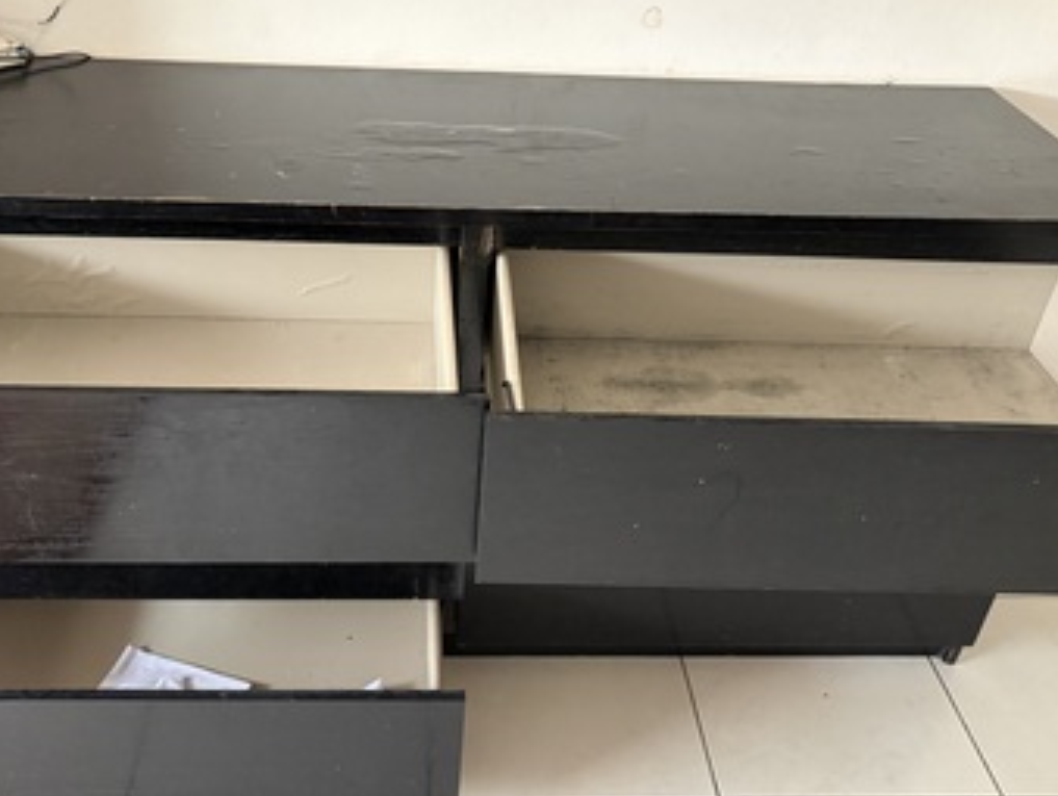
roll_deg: -3.6
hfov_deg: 52.5
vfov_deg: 40.7
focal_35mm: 35
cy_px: 432
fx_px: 1071
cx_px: 479
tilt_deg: -34.8
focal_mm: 5.96
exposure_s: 1/60
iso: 400
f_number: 1.6
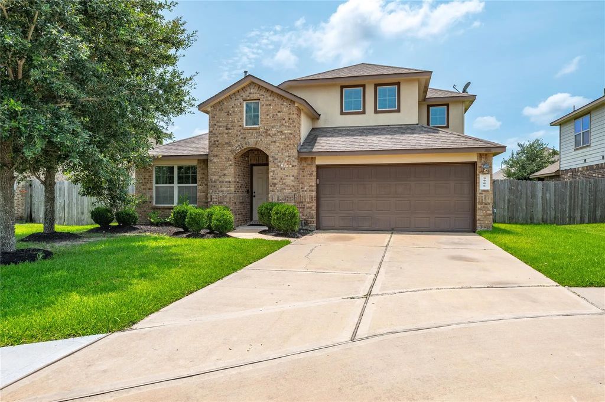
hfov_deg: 73.8
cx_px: 302
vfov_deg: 53.1
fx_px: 403
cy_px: 201
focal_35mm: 24
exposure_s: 1/250
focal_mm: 24
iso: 125
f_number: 13
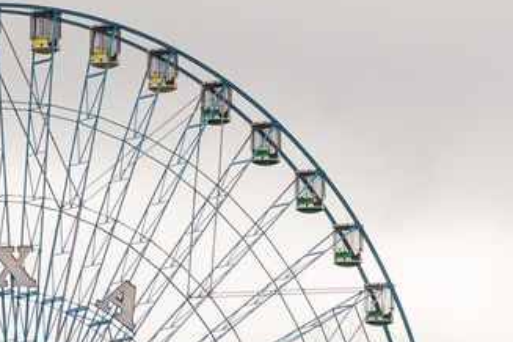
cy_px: 928
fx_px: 6255
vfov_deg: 3.1
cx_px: 604
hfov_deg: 4.7
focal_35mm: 439
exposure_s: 1/320
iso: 200
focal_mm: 70
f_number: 6.3
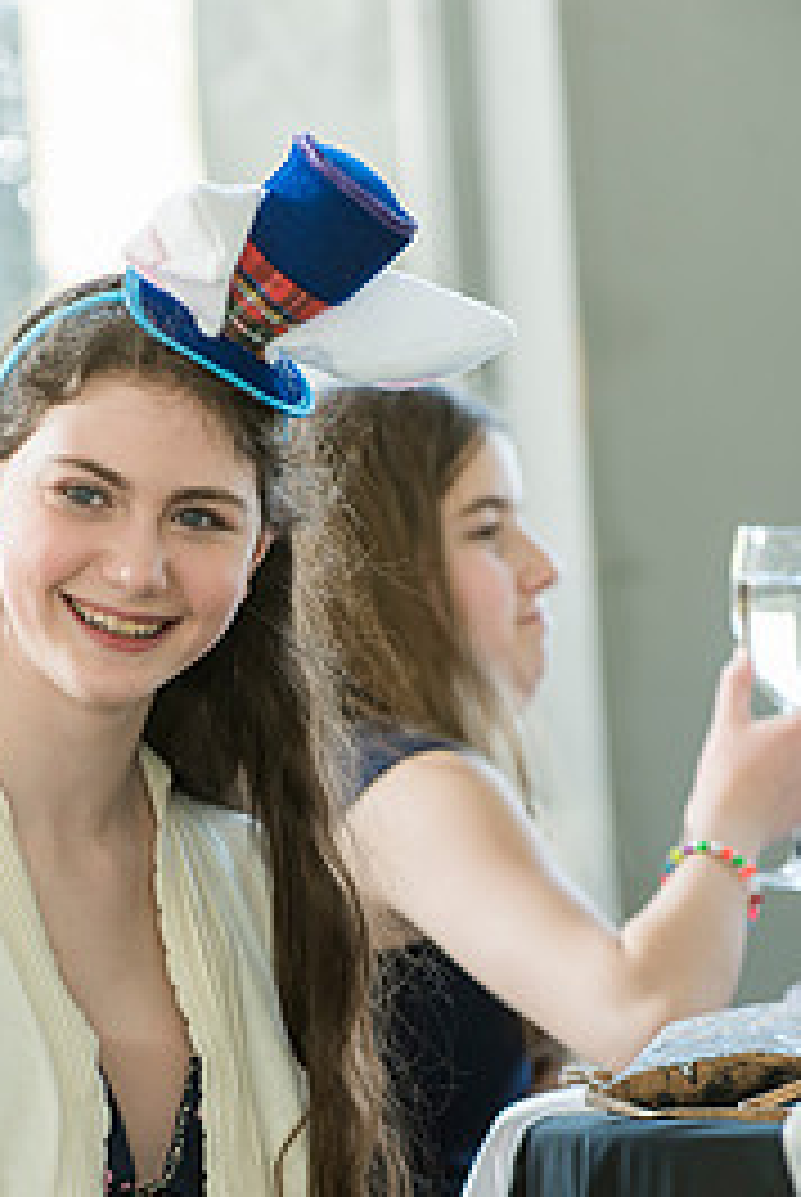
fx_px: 11251
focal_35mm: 338
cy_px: 882
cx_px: 153
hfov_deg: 4.1
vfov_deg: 6.1
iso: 500
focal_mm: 200
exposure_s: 1/160
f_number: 4
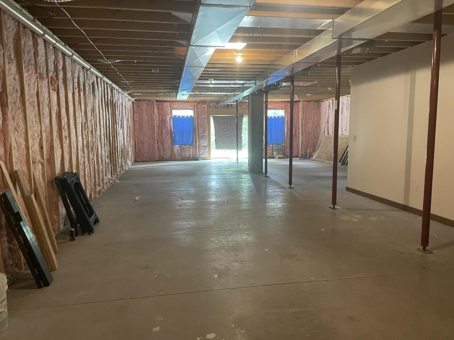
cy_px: 170
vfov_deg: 53.1
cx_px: 227
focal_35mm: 26
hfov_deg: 67.3
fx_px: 341
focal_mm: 4.2
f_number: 1.6
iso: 500
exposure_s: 1/40
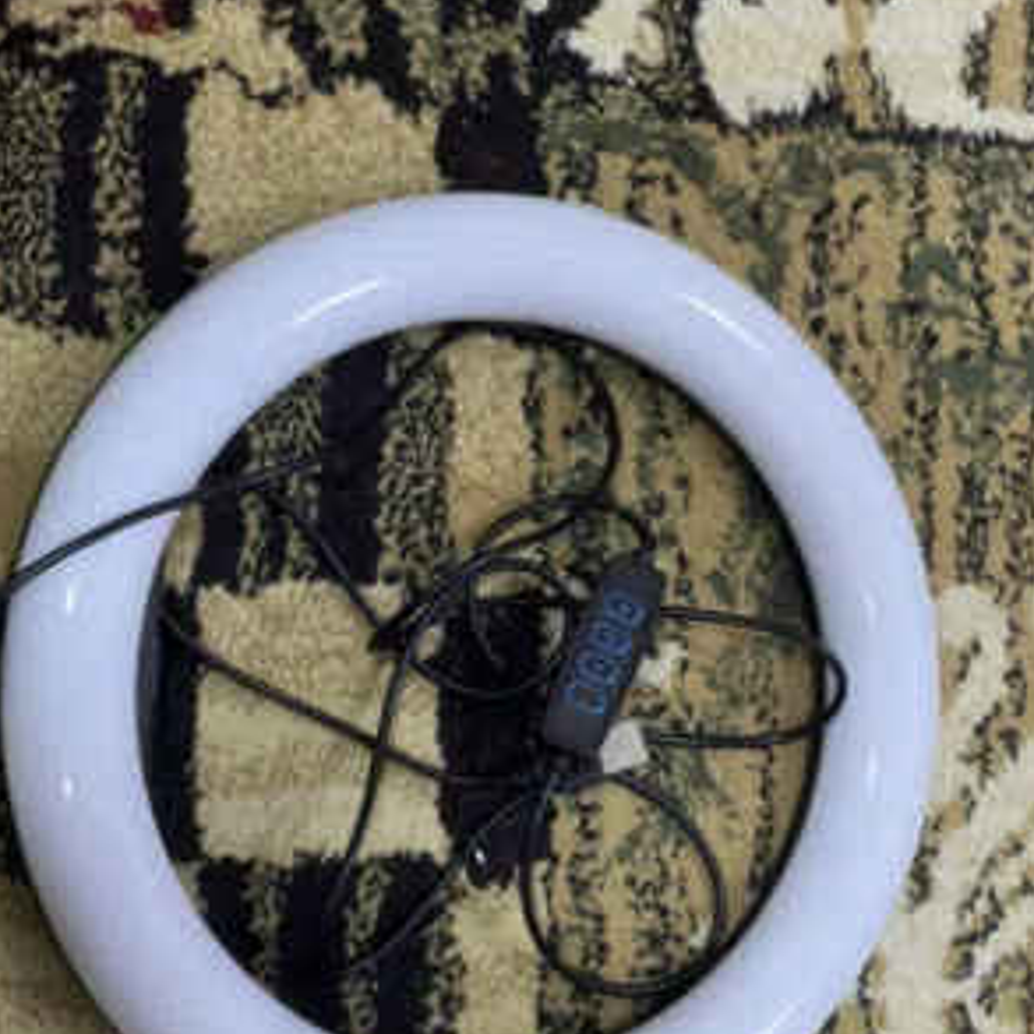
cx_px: 512
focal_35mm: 93
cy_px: 632
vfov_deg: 18.7
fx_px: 3143
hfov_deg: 18.7
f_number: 2.8
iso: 640
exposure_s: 1/34
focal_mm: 9
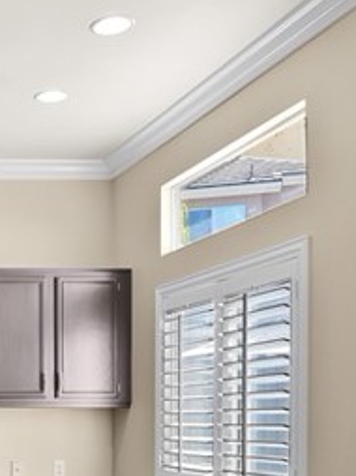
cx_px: -206
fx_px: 907
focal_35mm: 66
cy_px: 419
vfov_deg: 28.4
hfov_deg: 19.0
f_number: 4.5
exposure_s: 1/15
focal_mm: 17
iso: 500
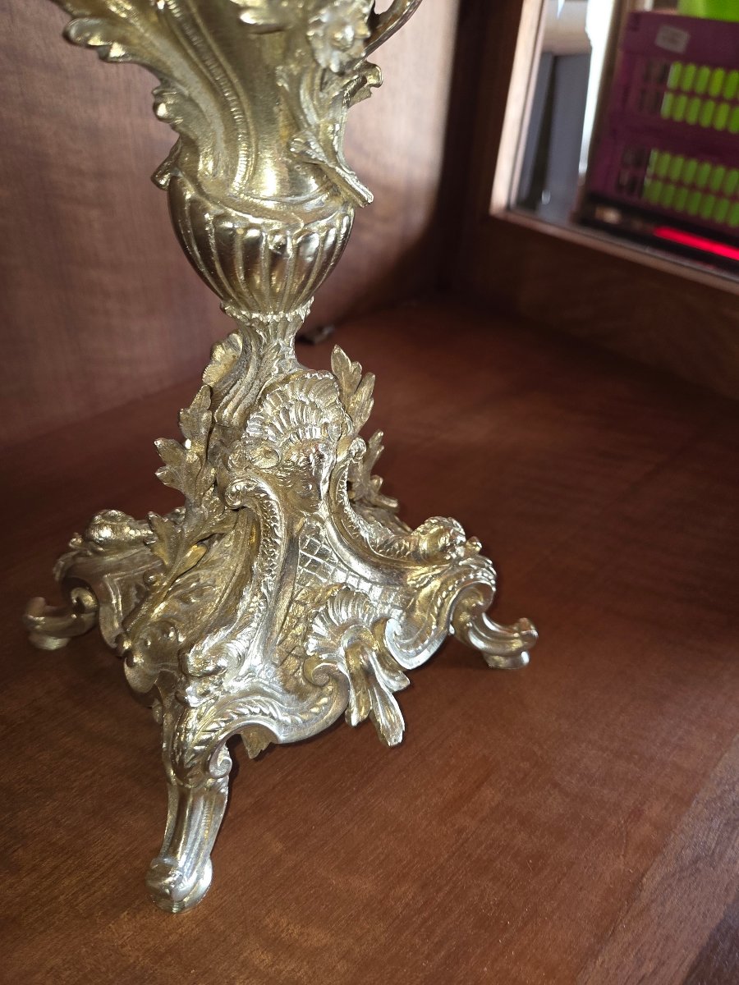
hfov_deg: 58.9
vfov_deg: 73.9
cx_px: 370
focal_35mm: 23
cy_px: 492
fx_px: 655
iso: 500
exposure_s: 1/40
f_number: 1.8
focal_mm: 5.4
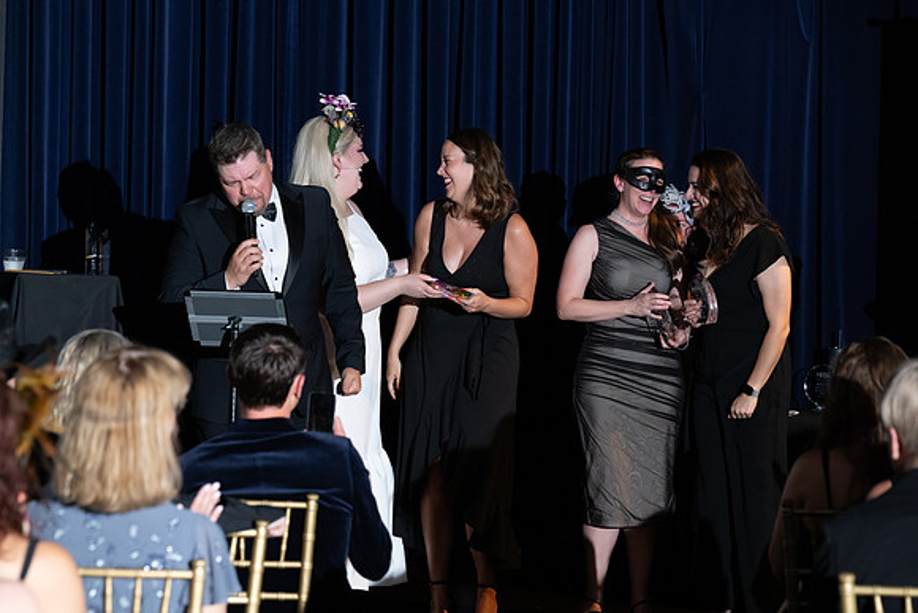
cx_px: 459
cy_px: 306
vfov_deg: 11.5
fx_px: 3035
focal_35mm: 119
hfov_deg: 17.2
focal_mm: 119
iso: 2500
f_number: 5
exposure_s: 1/200
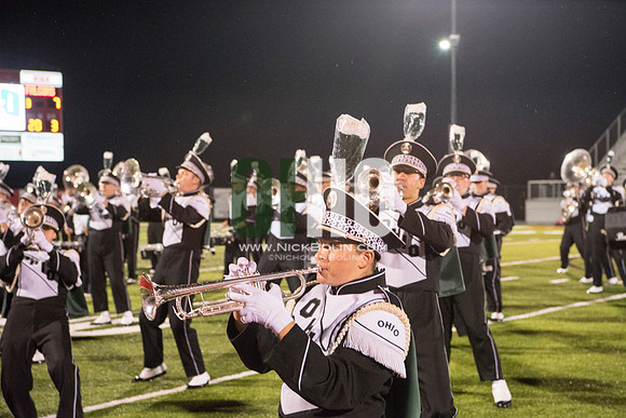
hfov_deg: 28.8
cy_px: 209
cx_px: 313
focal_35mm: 70
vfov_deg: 19.5
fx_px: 1217
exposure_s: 1/320
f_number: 5.6
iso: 5000
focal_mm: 70
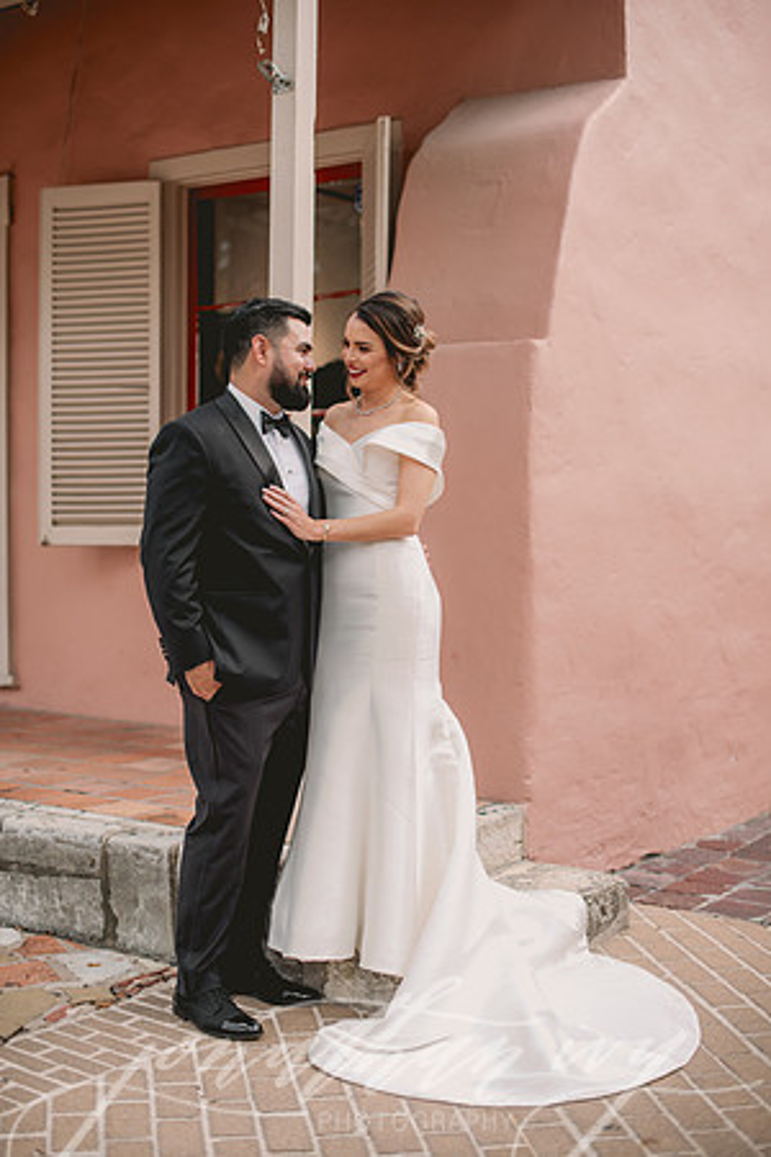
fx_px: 1606
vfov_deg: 39.6
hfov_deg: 27.0
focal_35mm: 50
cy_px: 578
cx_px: 386
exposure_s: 1/2000
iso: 160
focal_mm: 50
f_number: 2
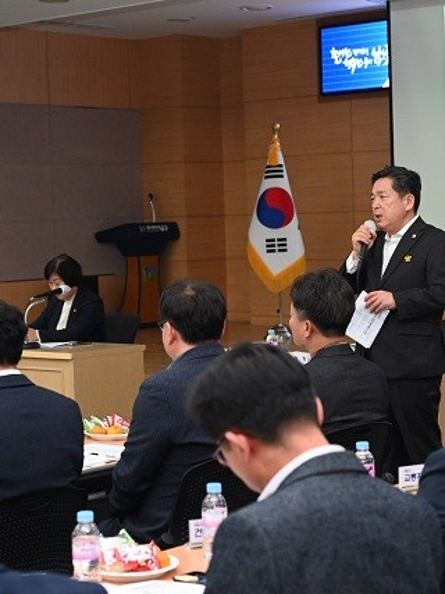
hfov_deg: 18.6
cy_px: 297
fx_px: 1355
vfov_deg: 24.7
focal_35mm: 79
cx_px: 250
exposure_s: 1/160
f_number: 4.5
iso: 2500
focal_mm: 54
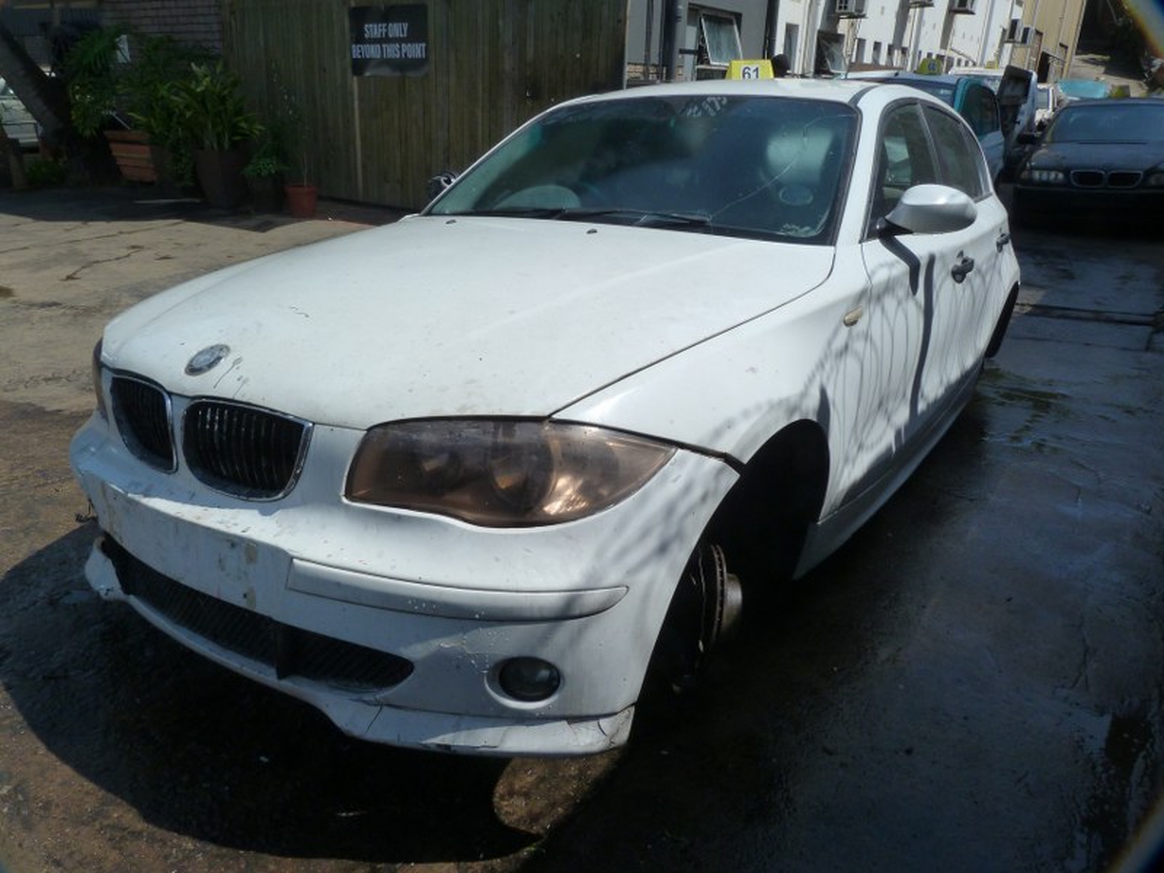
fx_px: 841
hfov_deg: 69.4
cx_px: 582
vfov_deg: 54.9
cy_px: 436
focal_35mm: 25
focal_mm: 4.5
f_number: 5.6
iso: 125
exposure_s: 1/500
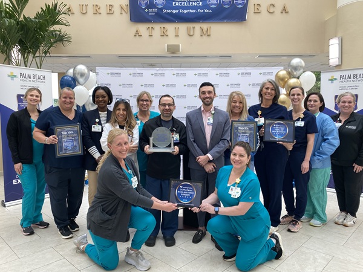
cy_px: 136
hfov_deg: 67.3
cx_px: 182
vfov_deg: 53.1
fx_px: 273
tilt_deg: -2.9
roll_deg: +1.1
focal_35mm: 26
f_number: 1.8
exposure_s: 1/120
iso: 50
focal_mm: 4.25
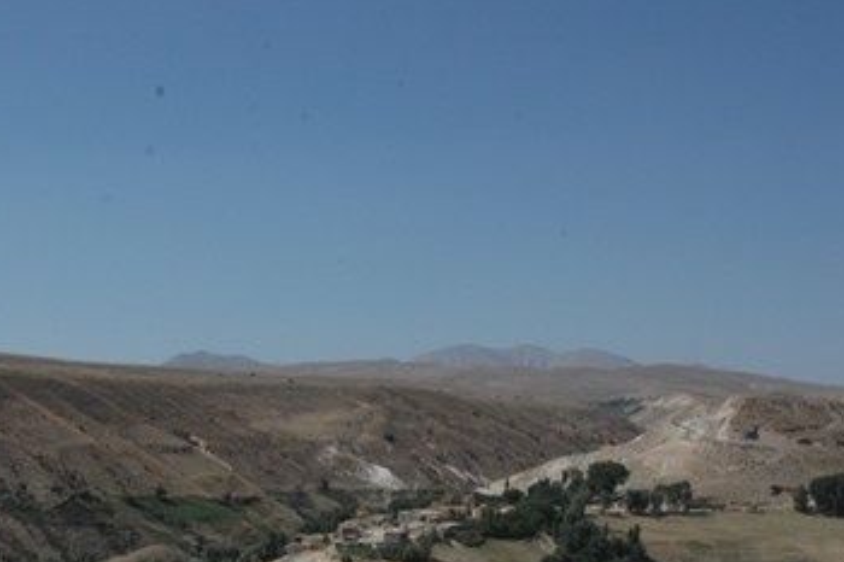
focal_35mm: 72
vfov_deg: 18.8
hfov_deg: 27.9
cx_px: 270
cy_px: 433
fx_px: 1687
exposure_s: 1/400
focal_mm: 28
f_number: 14
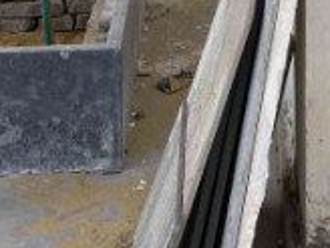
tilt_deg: -3.3
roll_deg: -0.6
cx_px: 384
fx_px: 1211
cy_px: -308
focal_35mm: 127
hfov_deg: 15.0
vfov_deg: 10.4
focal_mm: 4.25
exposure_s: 1/1258
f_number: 1.8
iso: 32
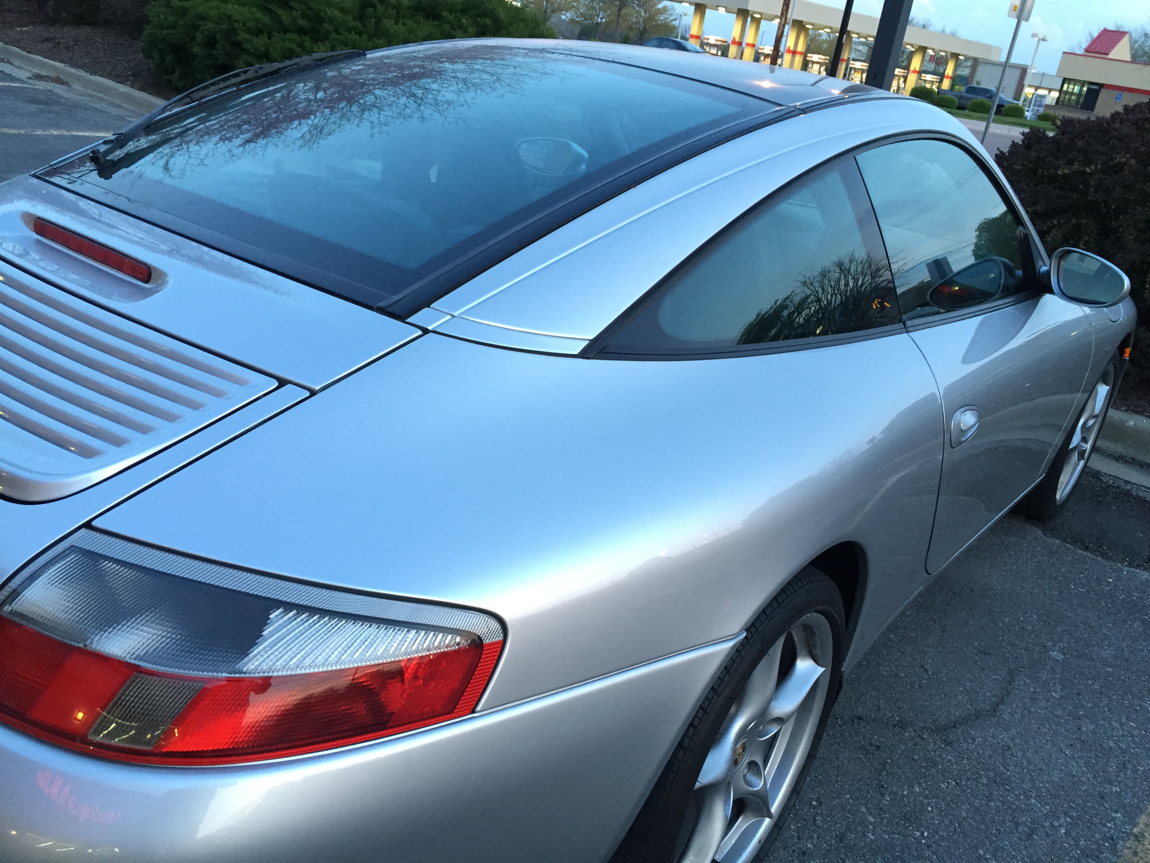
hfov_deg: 61.7
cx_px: 575
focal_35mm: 29
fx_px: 963
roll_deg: -9.7
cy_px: 432
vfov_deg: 48.2
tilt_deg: -21.9
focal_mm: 4.15
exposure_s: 1/30
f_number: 2.2
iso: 125
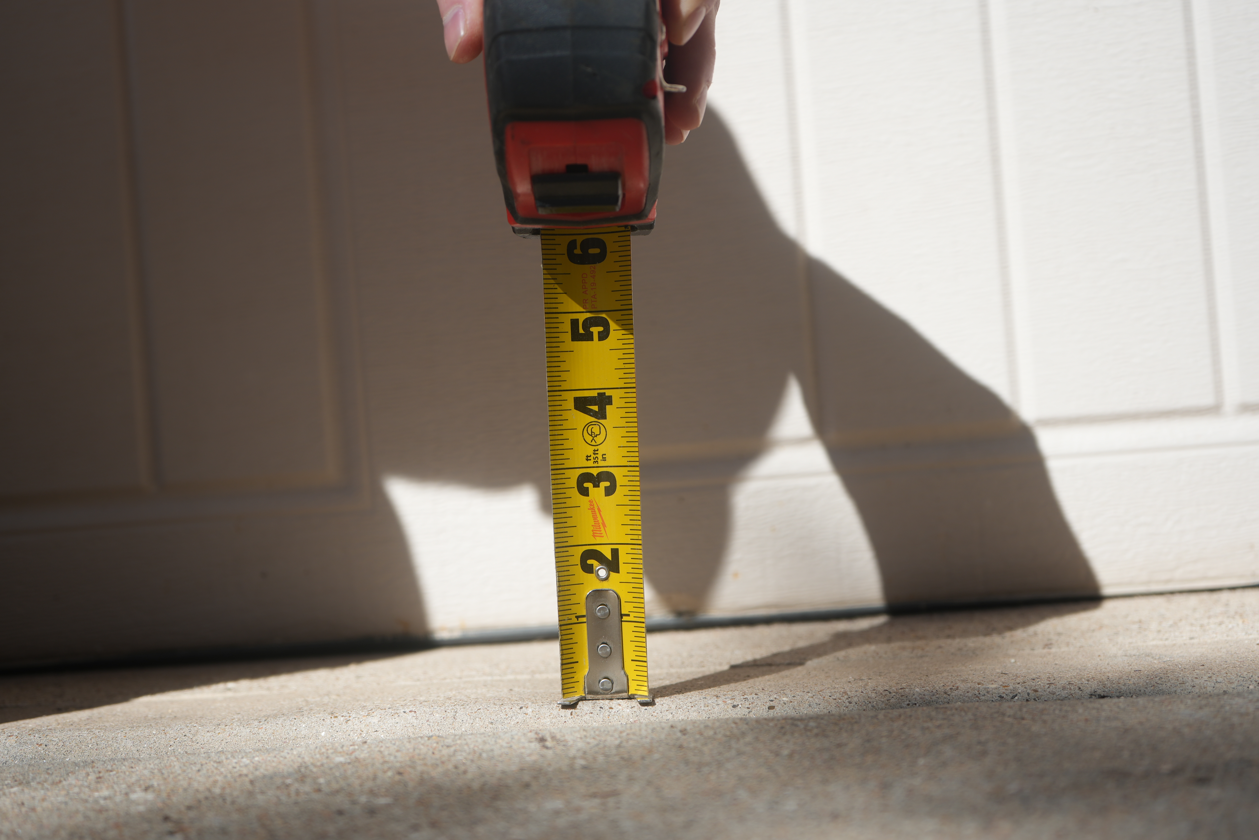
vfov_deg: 26.0
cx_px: 630
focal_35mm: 52
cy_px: 420
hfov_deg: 38.2
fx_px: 1818
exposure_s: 1/500
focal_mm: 52
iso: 100
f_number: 5.6
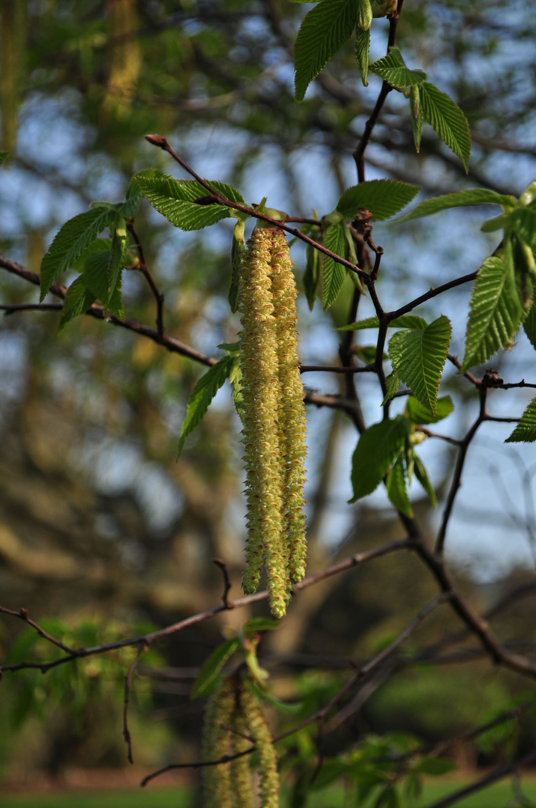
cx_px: 268
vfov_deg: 30.5
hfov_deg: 20.6
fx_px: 1478
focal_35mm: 66
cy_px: 404
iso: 200
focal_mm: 44
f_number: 5.3
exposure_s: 1/800
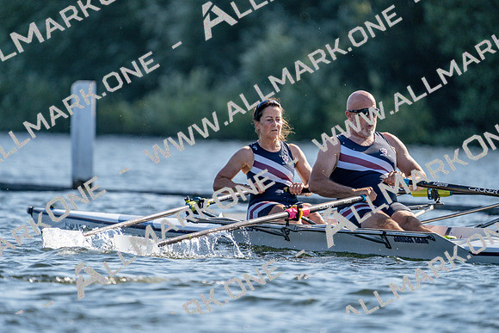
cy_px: 166
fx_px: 7750
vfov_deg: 2.5
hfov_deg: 3.7
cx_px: 250
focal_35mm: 559
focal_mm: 559
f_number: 6.3
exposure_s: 1/1600
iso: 400
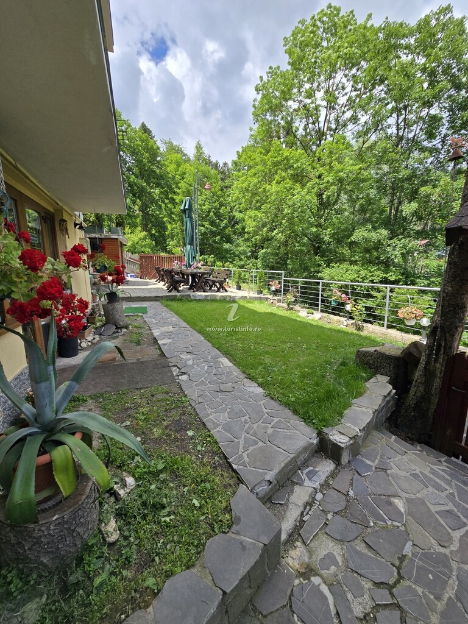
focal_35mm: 13
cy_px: 312
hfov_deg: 89.9
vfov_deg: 106.2
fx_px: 234
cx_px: 234
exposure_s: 1/1580
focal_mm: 2.2
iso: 50
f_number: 2.2
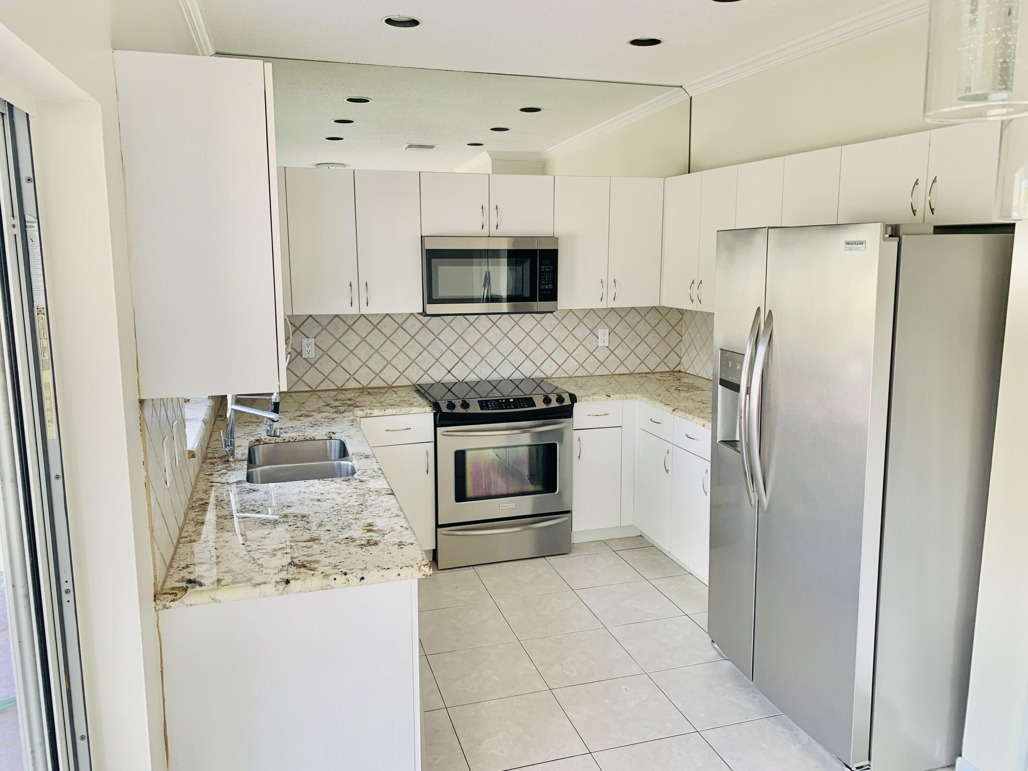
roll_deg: +0.7
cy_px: 386
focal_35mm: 26
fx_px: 772
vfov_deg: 53.1
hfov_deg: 67.3
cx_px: 514
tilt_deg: -10.1
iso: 80
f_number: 1.8
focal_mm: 4.25
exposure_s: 1/121
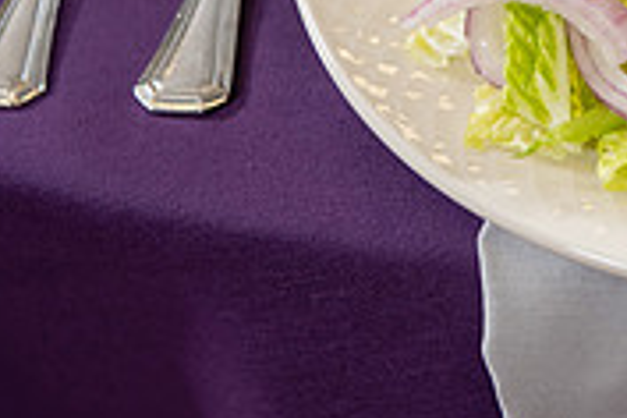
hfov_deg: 9.9
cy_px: -207
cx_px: 871
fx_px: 3535
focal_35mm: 203
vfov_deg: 6.7
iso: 320
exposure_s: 1/160
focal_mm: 62
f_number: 3.5
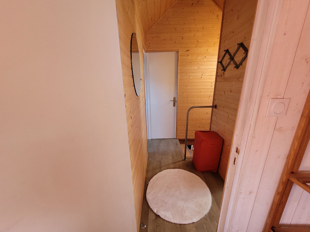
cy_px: 116
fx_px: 116
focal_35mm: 13
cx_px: 155
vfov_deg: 89.9
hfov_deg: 106.2
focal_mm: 1.74
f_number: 2.2
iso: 250
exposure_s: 1/50
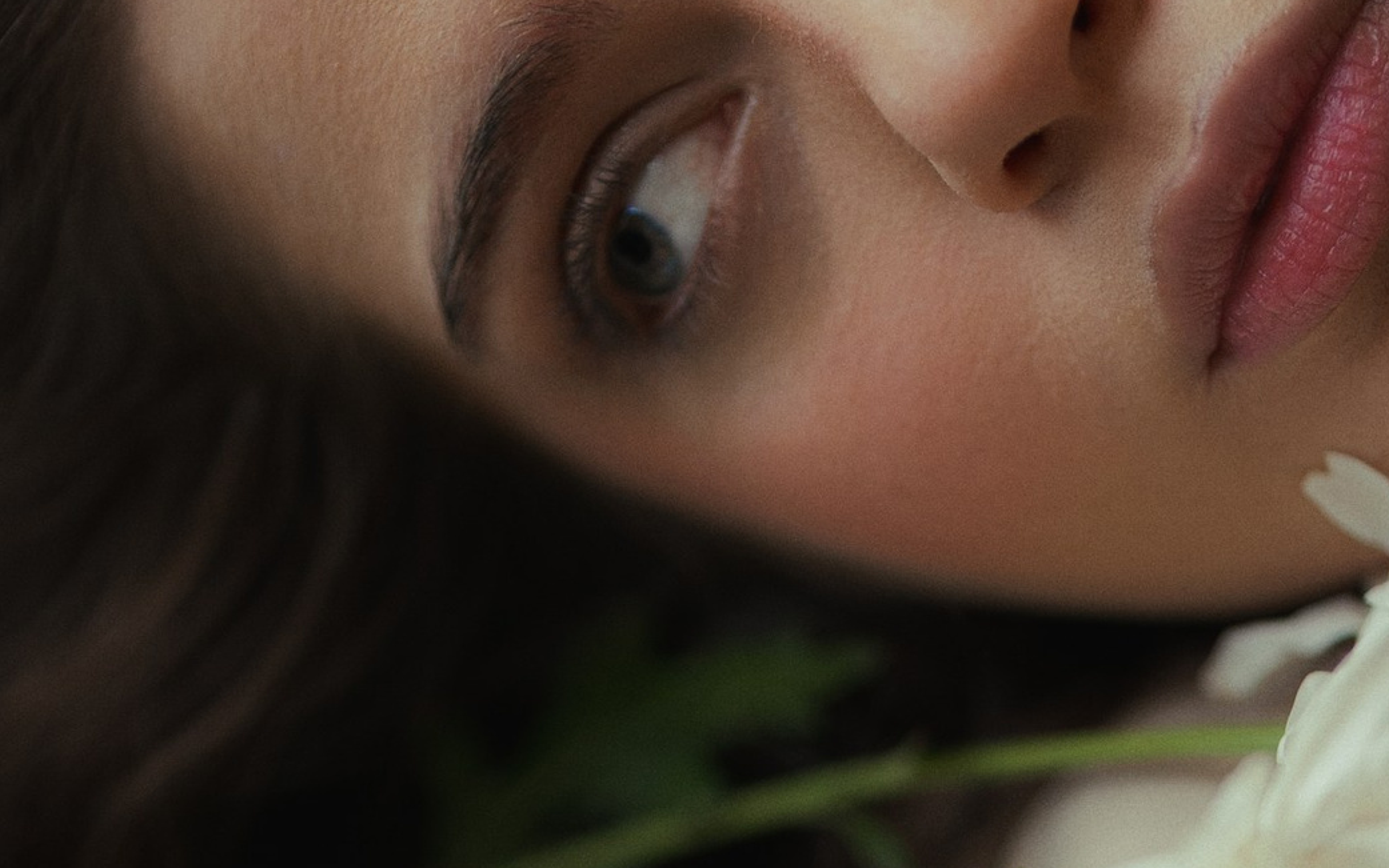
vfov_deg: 7.0
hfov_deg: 11.1
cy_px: 924
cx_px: 745
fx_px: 7118
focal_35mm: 188
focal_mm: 50
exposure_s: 1/400
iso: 125
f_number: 1.2
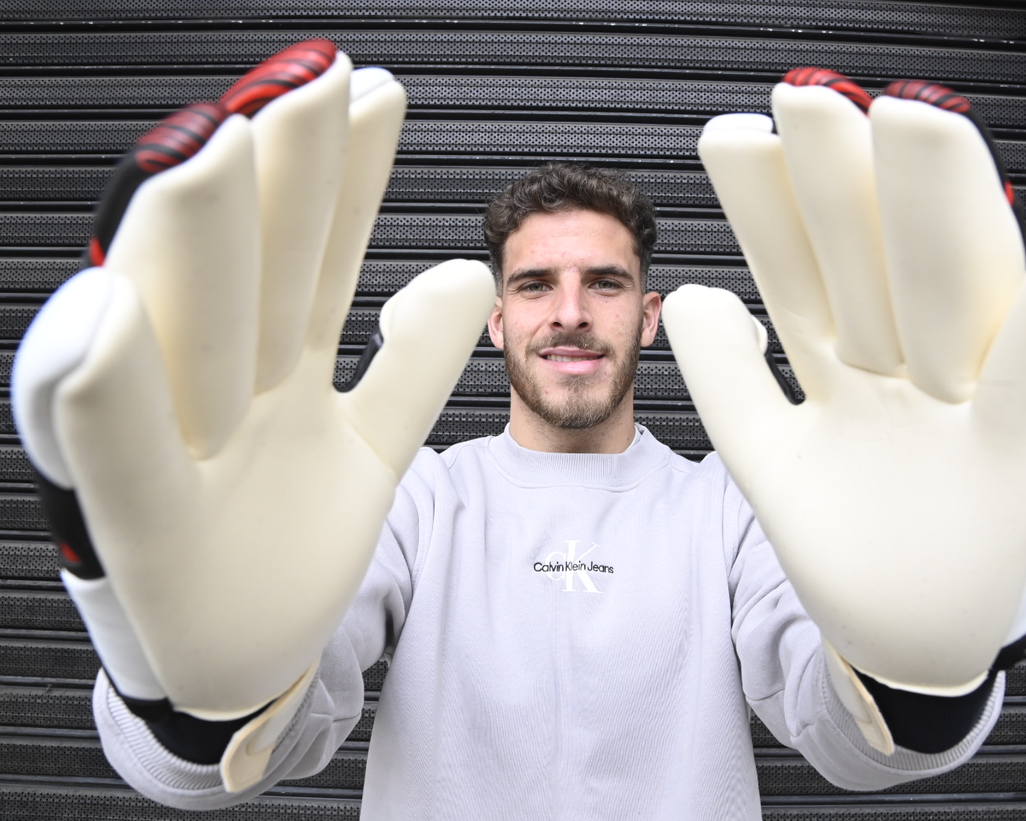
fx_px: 850
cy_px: 404
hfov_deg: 61.8
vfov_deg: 51.5
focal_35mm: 28
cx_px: 606
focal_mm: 24
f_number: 10
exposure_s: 1/200
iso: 2500
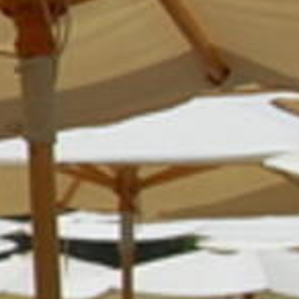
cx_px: -907
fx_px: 5619
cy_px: 93
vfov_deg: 3.0
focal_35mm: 575
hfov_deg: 2.9
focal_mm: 44
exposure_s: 1/500
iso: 200
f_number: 11
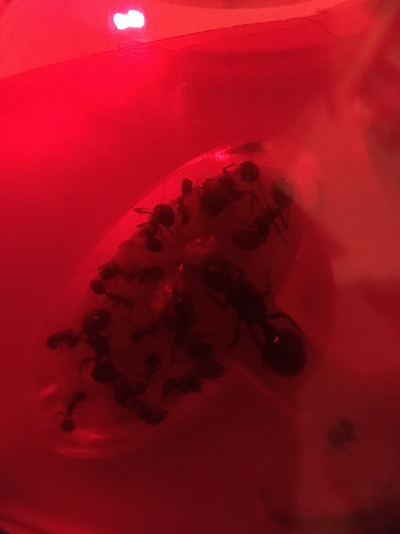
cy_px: 267
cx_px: 200
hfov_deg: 48.2
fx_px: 447
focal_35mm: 29
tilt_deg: -82.1
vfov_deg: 61.7
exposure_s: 1/17
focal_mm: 4.15
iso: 2000
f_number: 2.2
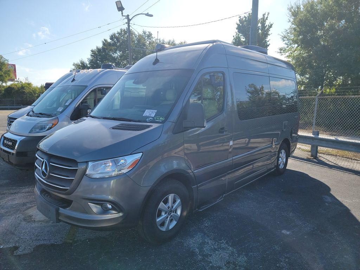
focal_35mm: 24
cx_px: 180
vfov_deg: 56.8
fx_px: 250
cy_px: 135
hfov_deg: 71.6
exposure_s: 1/644
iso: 50
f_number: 1.8
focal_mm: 6.7
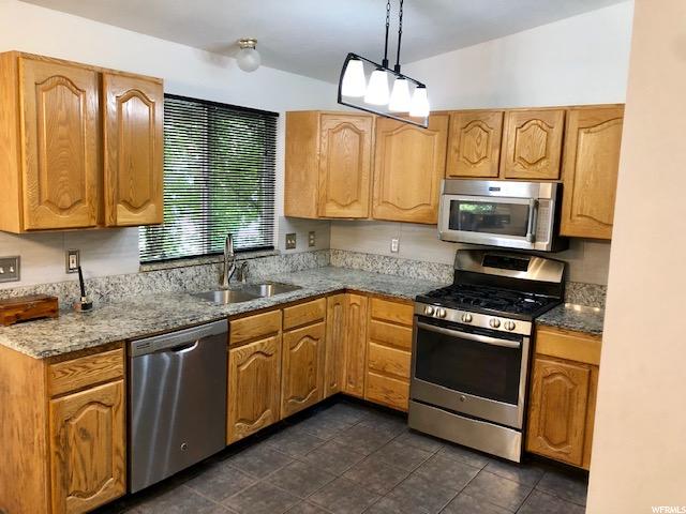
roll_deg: -3.2
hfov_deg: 63.4
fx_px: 555
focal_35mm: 28
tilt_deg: -6.4
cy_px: 257
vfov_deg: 49.7
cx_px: 343
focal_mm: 4
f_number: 1.8
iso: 64
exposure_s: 1/15
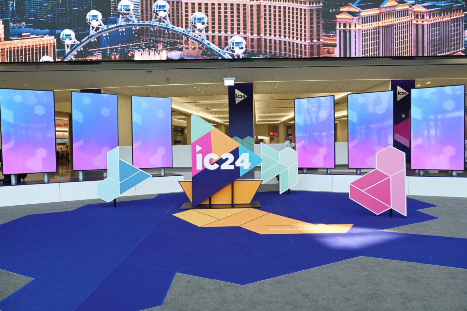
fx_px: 363
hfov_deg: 65.5
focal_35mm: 28
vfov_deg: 46.4
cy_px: 156
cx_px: 234
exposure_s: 1/125
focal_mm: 28
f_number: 9
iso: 1000
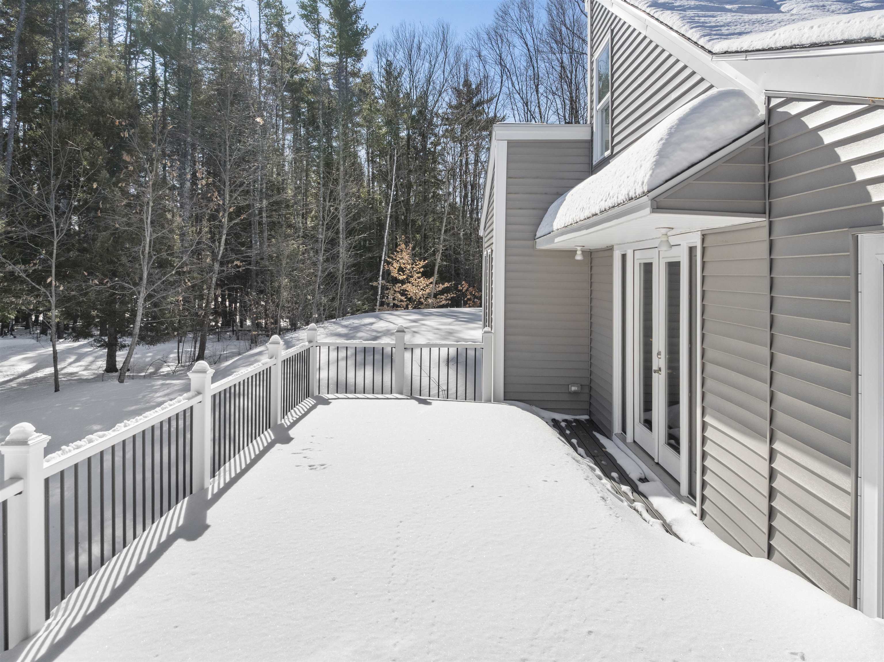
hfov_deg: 71.6
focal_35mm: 24
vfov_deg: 56.8
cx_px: 442
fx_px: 613
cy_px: 331
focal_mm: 12.29
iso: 130
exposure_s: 1/4000
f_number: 2.8
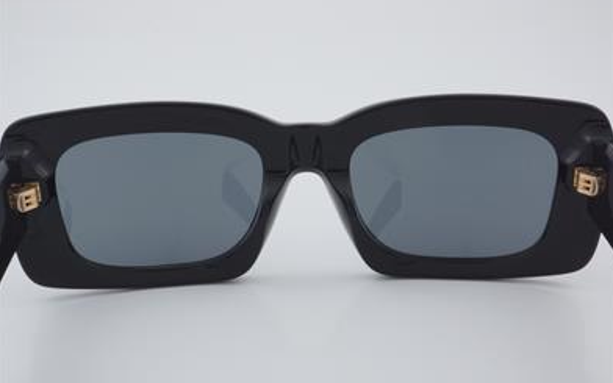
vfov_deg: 23.8
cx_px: 310
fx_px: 911
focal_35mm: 55
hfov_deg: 37.2
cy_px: 191
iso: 100
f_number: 32
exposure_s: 1/4
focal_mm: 35
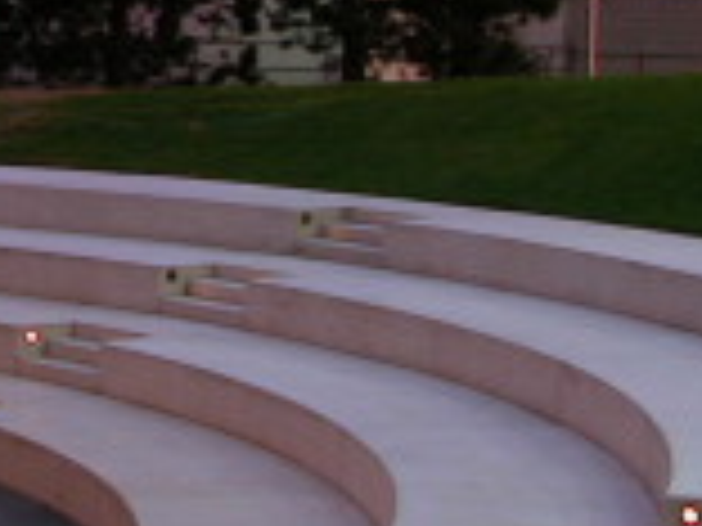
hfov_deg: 13.3
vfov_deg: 10.2
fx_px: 2920
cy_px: -27
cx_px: -135
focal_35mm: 144
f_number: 2.8
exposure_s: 1/6
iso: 100
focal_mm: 8.9
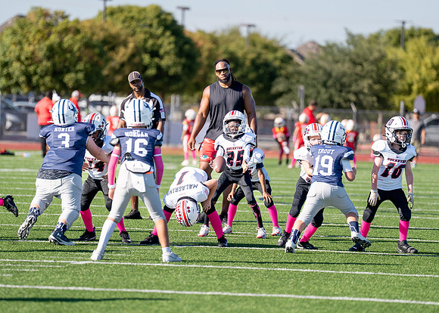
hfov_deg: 6.9
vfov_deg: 5.0
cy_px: 144
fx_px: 3624
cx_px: 225
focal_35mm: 291
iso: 320
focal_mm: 200
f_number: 2.8
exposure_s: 1/5000
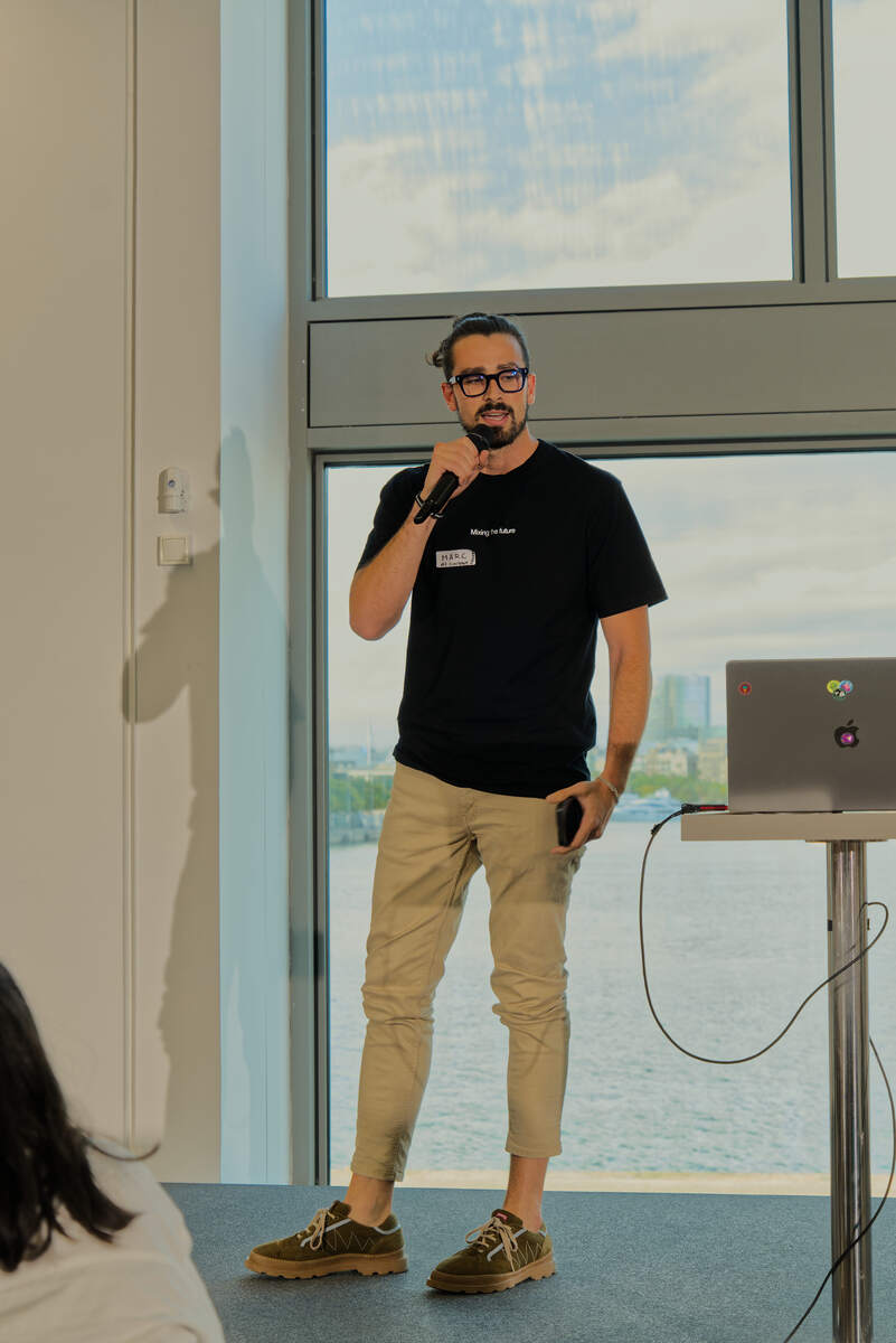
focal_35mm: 62
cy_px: 672
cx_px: 448
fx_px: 2312
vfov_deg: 32.4
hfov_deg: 21.9
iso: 1000
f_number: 5.6
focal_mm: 60
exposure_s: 1/60
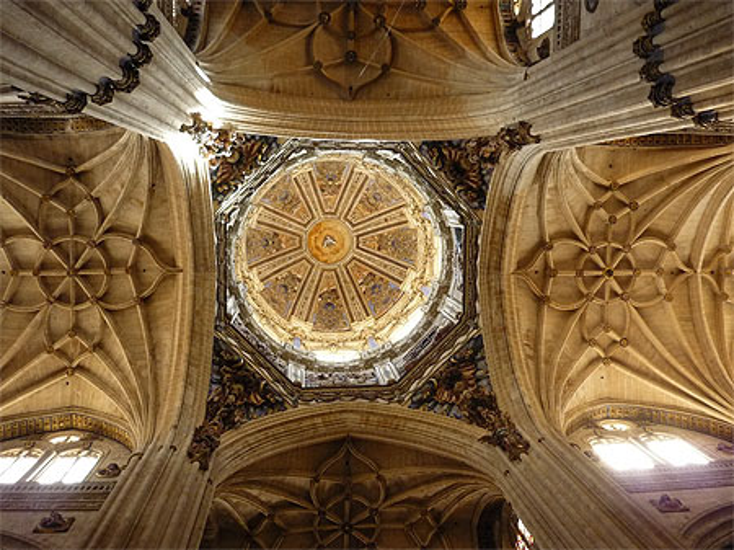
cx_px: 367
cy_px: 275
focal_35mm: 33
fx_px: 699
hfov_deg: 55.4
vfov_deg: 42.9
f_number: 2.8
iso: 400
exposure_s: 1/30
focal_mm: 5.5
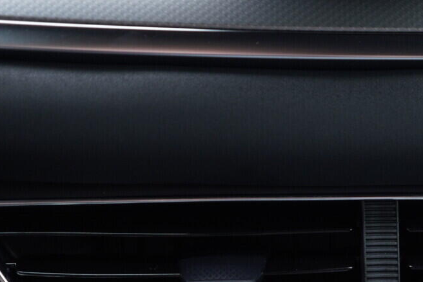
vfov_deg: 16.9
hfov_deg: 25.1
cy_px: 284
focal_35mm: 79
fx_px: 928
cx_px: 364
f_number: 2.8
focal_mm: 24
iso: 320
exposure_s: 1/40
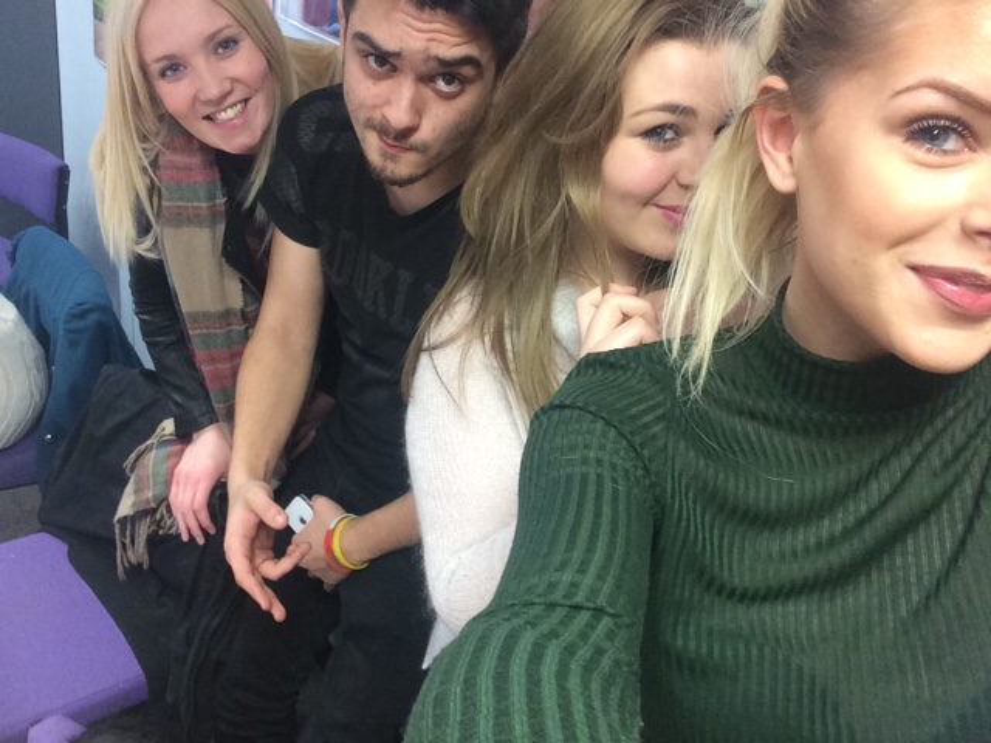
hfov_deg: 58.4
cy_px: 372
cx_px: 496
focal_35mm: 31
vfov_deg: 45.4
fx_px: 887
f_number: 2.4
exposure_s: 1/30
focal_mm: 2.15
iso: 160
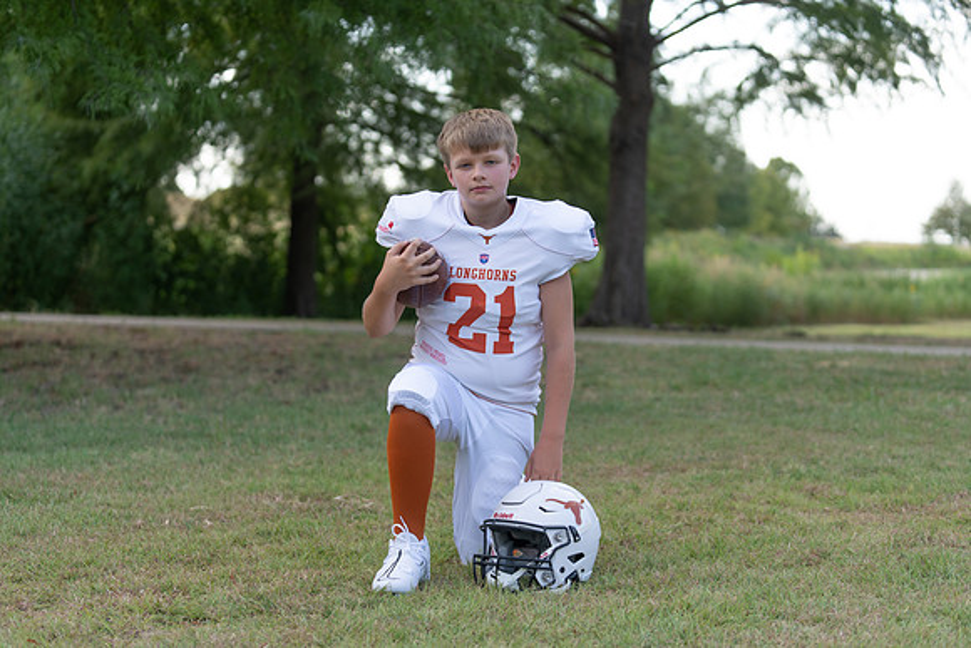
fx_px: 1888
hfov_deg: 28.8
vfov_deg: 19.5
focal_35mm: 70
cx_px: 486
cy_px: 324
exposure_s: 1/400
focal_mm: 70
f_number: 2.8
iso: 100
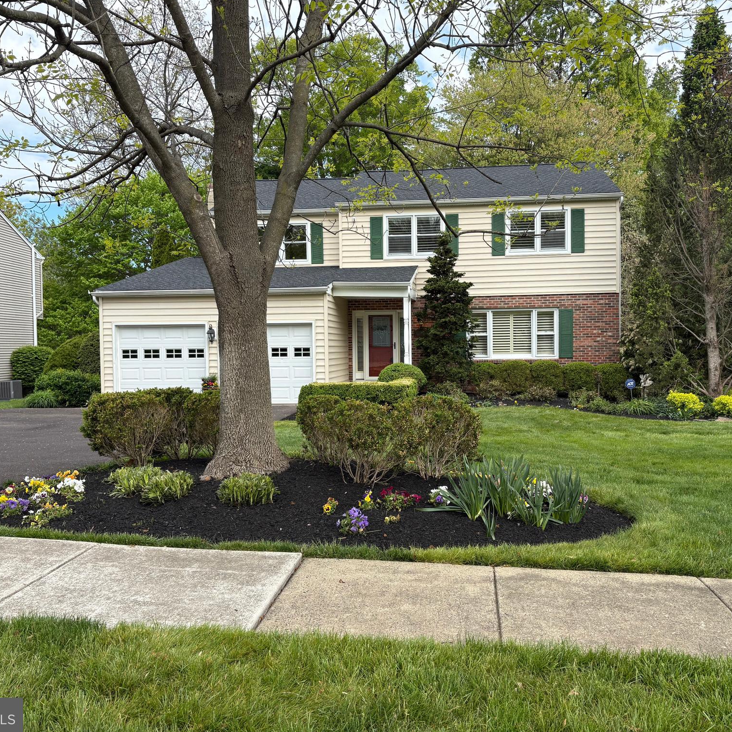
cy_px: 367
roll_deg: +1.3
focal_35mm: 31
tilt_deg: -1.7
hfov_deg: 52.5
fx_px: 742
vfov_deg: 52.5
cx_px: 396
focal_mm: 5.96
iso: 50
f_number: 1.6
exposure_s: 1/1175
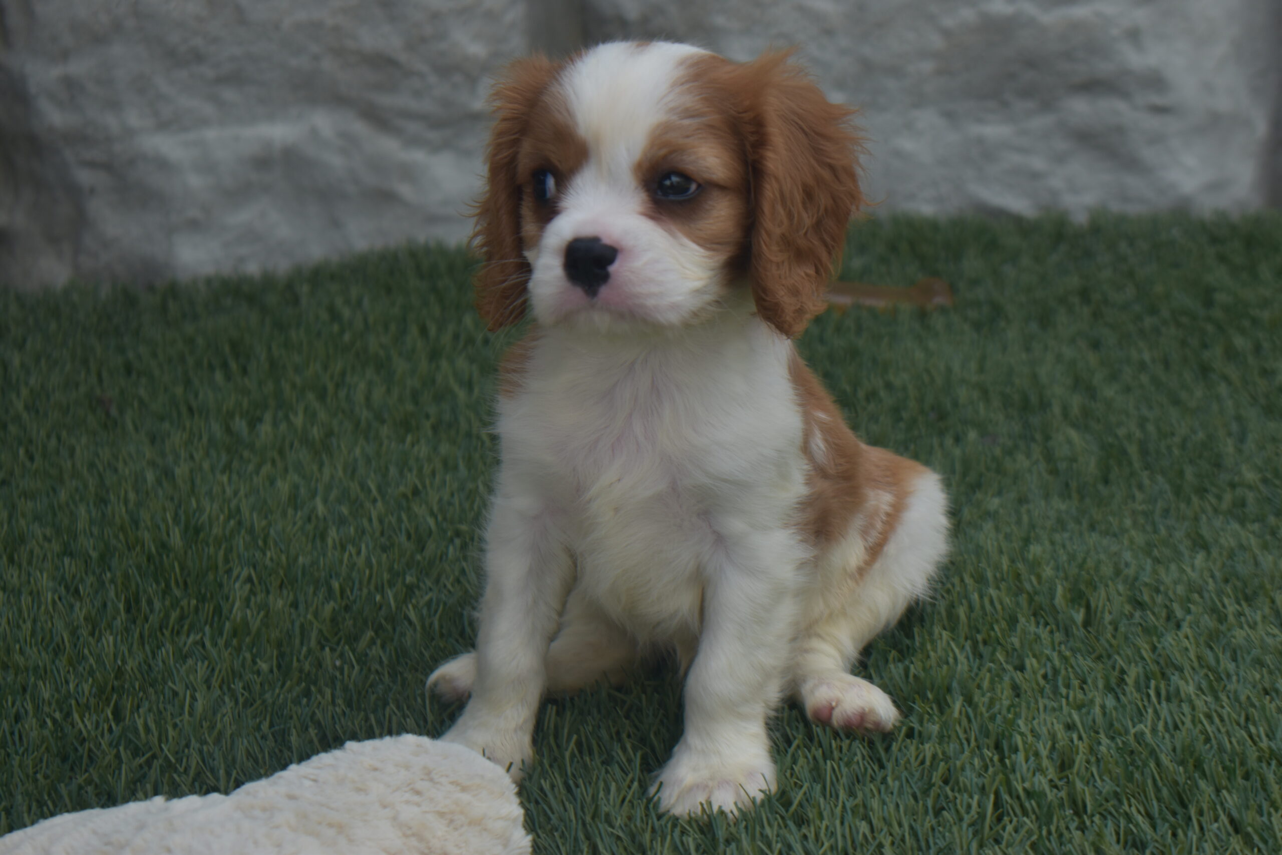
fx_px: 2938
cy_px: 428
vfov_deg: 16.6
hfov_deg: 24.6
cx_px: 641
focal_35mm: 82
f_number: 5.6
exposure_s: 1/500
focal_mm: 55
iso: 140
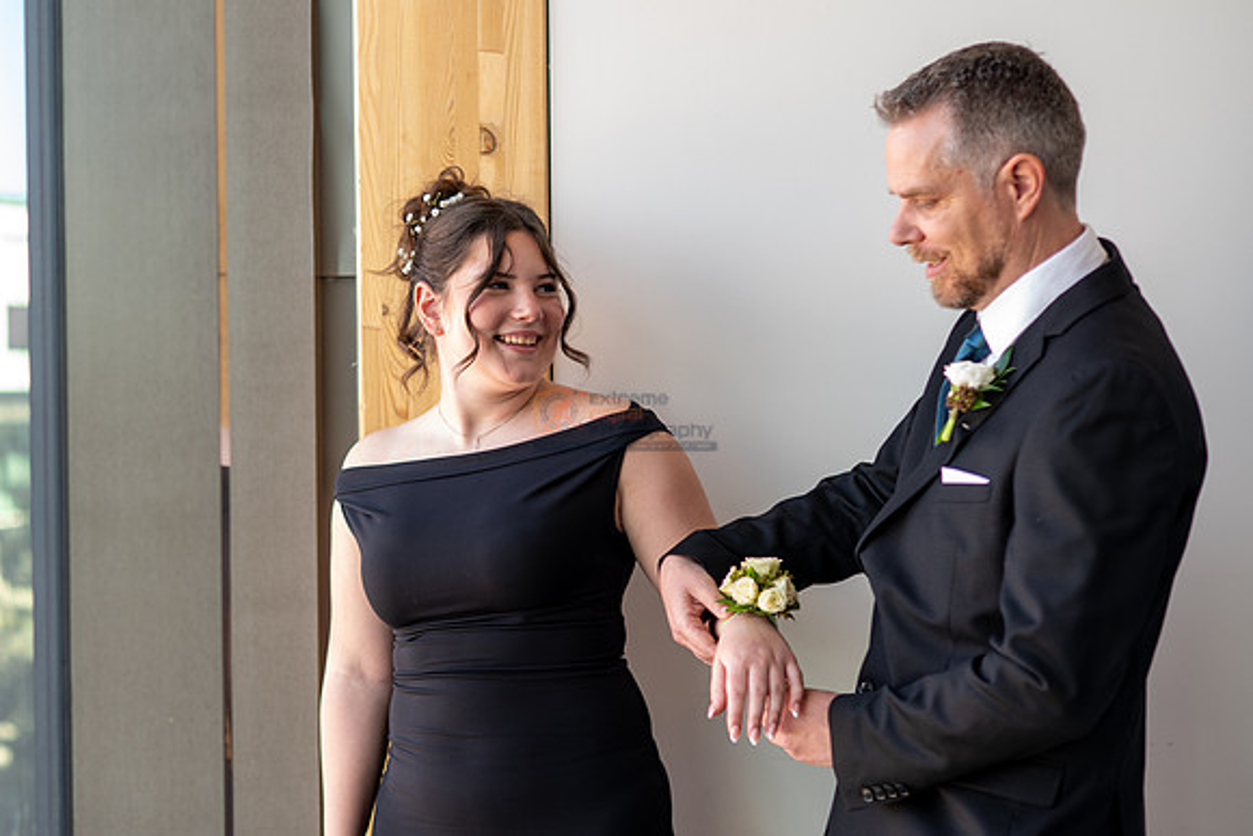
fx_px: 2328
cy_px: 472
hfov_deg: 29.9
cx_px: 415
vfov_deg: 20.4
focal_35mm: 67
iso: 160
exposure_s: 1/125
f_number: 2.2
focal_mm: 50
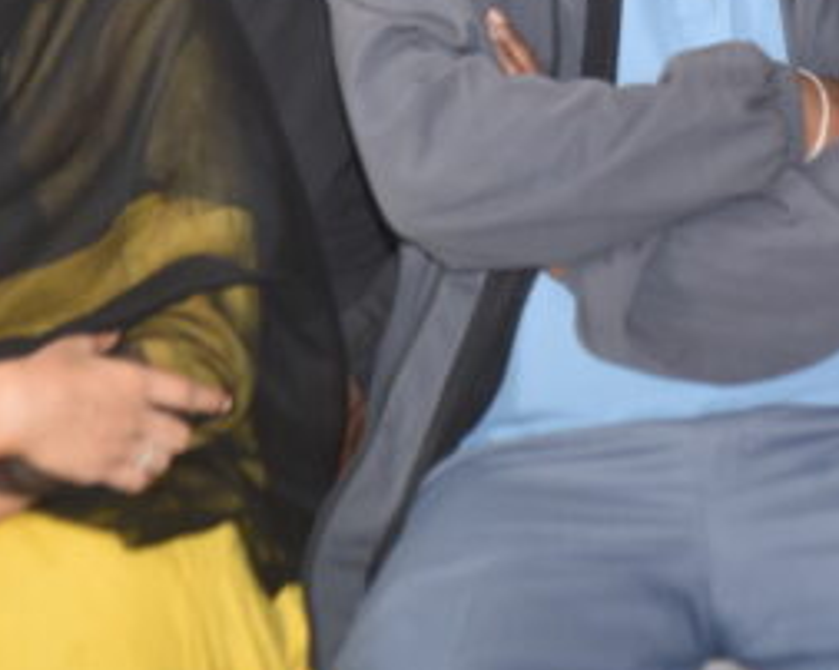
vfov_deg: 5.9
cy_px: -103
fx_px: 6501
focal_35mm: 262
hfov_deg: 7.4
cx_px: 497
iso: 320
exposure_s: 1/100
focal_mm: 92
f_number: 4
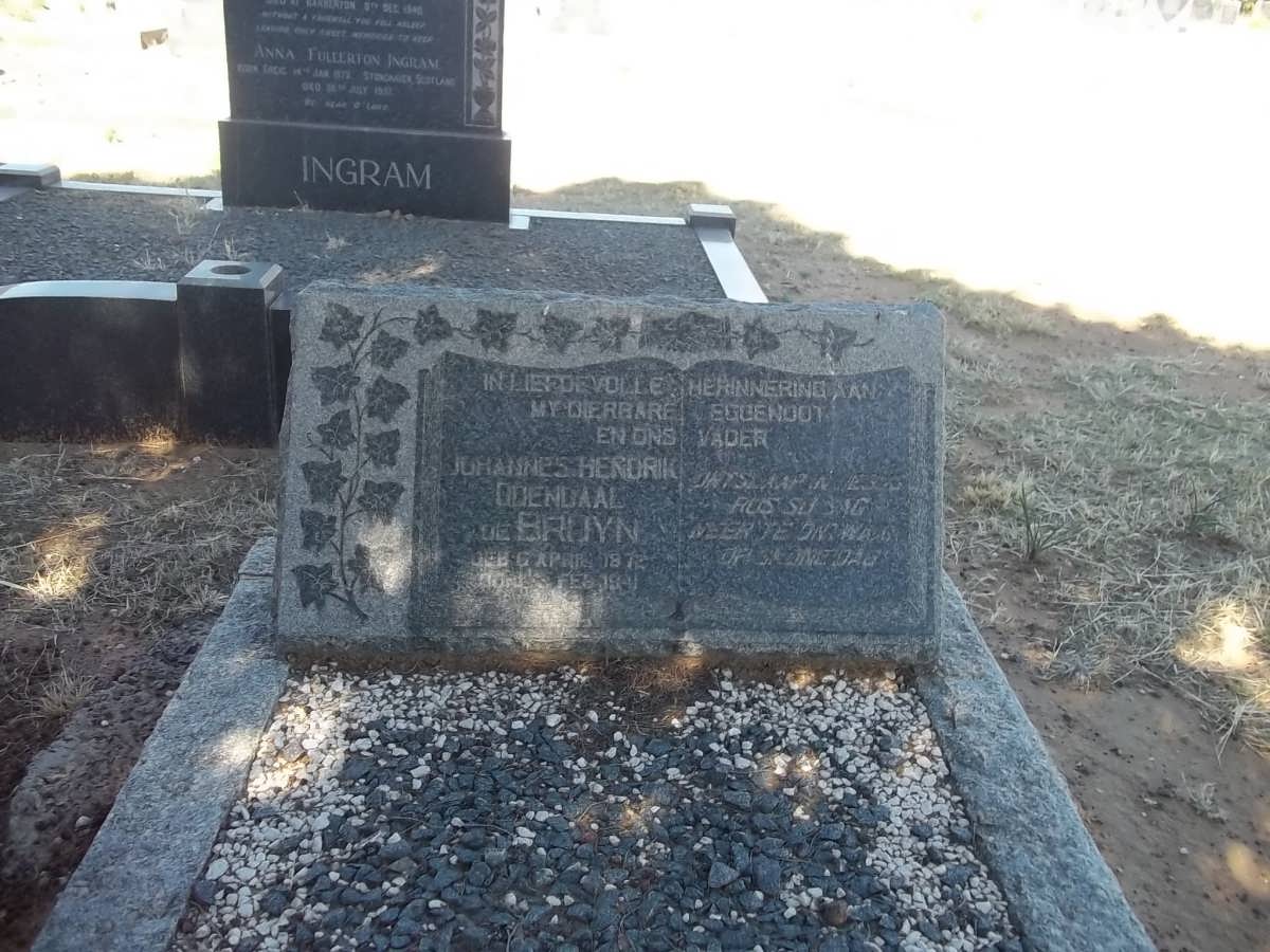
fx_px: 1174
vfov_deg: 44.2
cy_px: 476
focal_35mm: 32
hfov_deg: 56.8
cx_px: 635
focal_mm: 5.7
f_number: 2.9
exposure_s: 1/200
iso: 80
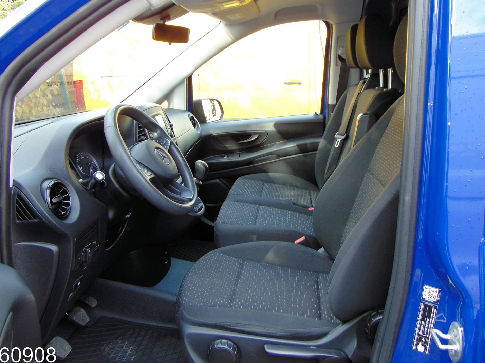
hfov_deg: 63.5
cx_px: 246
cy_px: 168
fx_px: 392
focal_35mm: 28
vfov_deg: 49.7
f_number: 3
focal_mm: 4.5
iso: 80
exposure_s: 1/40
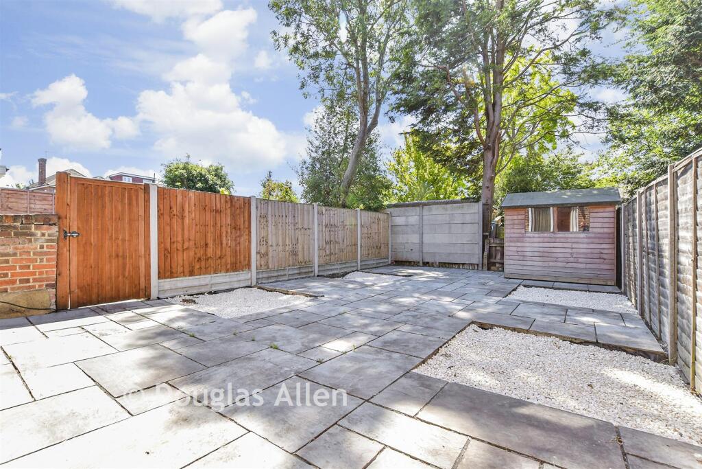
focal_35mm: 15
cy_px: 234
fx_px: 293
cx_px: 351
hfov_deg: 100.4
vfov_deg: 77.3
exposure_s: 1/100
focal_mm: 10
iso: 160
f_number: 8
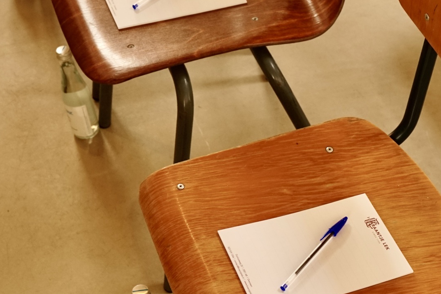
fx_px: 907
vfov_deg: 18.1
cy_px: 281
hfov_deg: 26.8
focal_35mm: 74
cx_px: 353
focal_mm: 31
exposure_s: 1/125
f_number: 5.6
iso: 2500
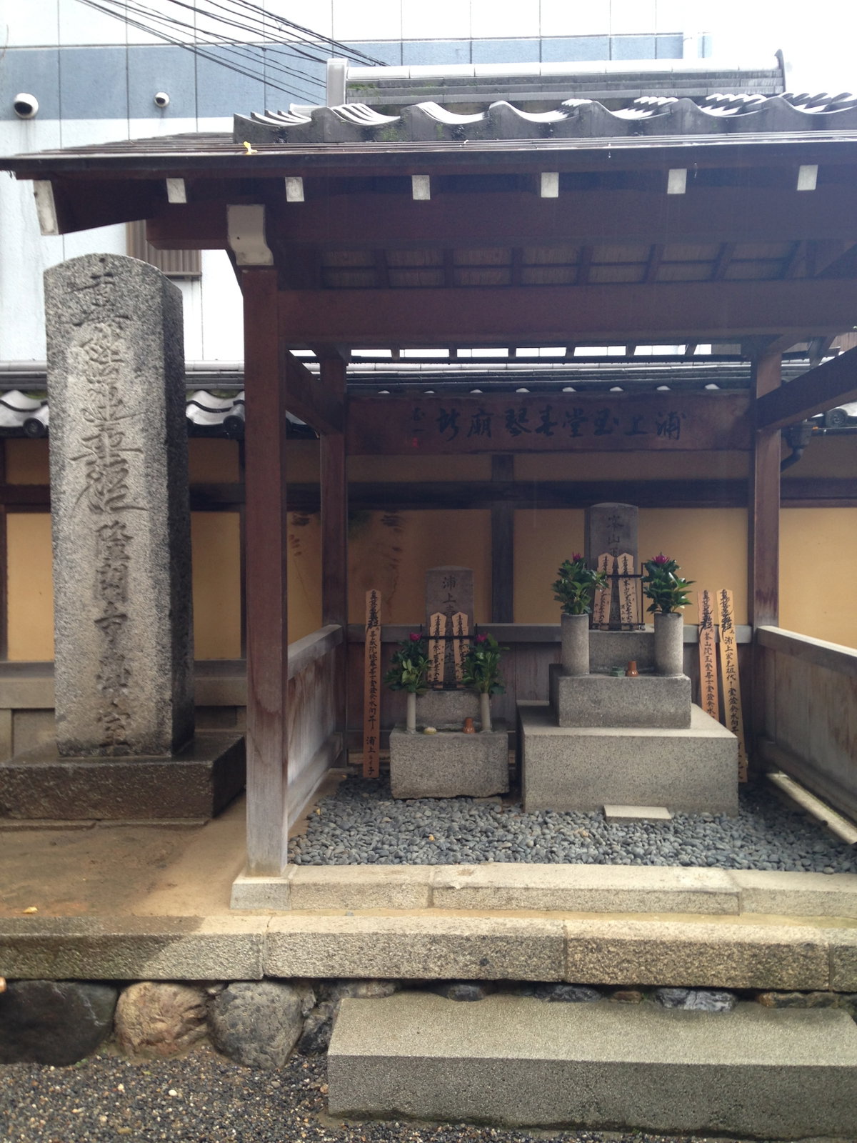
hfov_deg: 42.9
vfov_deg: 55.4
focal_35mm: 33
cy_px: 572
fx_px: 1089
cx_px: 428
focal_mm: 4.12
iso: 50
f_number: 2.4
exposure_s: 1/30
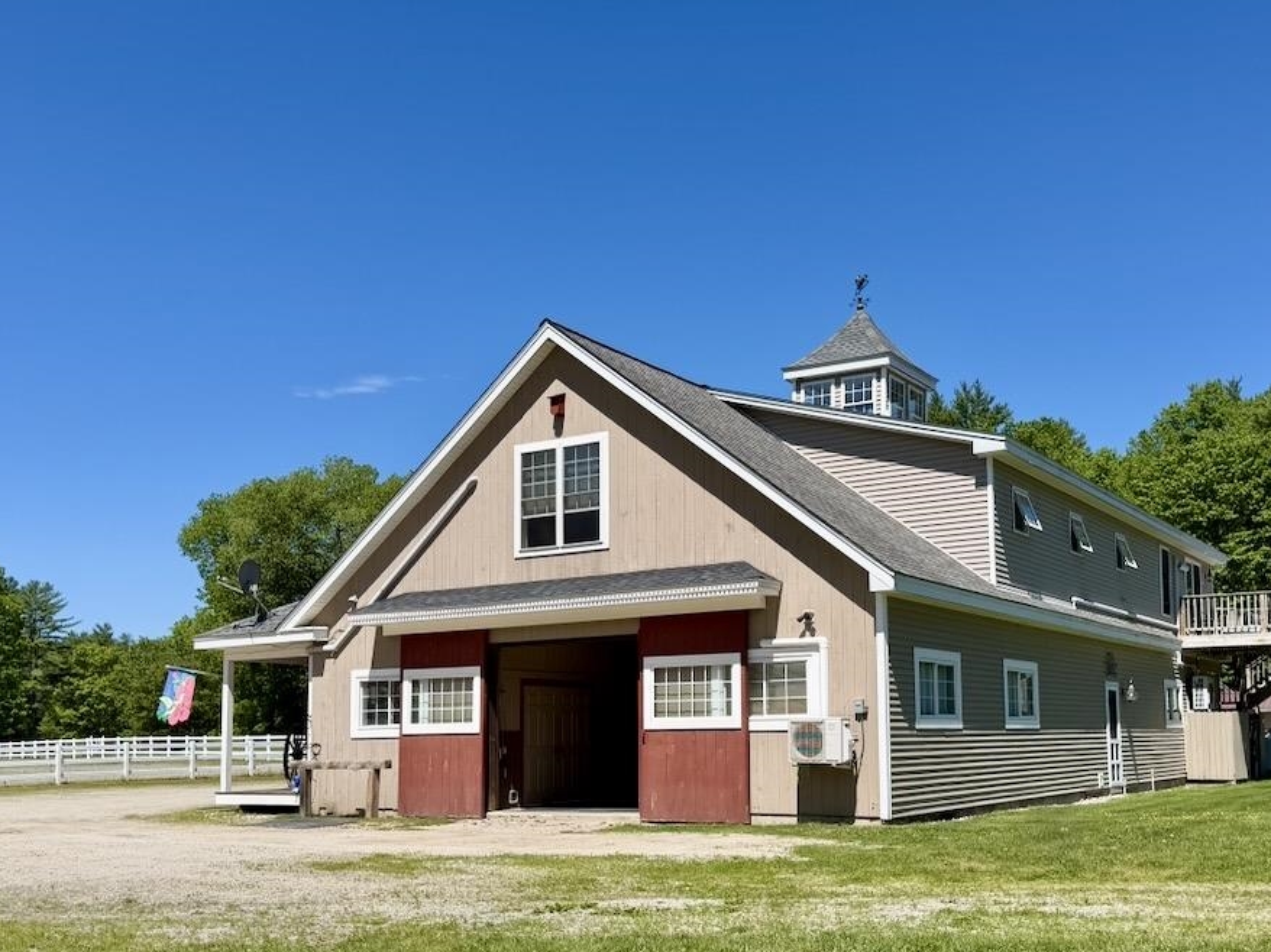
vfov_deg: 40.3
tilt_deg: +3.5
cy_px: 613
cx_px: 753
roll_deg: +1.5
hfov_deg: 52.3
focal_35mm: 35
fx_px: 1285
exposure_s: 1/5319
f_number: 1.78
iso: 80
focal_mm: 6.76
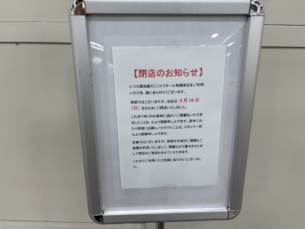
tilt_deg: -26.2
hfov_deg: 67.3
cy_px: 114
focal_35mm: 26
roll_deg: -0.4
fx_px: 229
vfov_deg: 53.1
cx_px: 152
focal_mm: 5.96
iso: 64
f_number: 1.6
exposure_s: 1/100
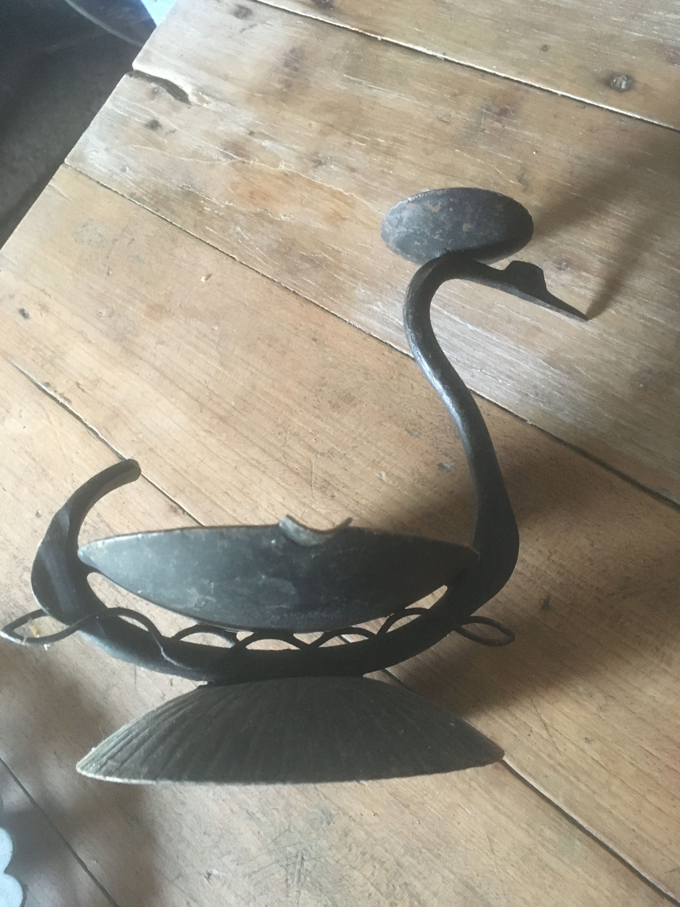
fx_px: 760
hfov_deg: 48.2
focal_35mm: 29
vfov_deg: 61.7
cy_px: 454
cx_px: 340
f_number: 2.2
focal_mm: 4.15
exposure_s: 1/17
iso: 320
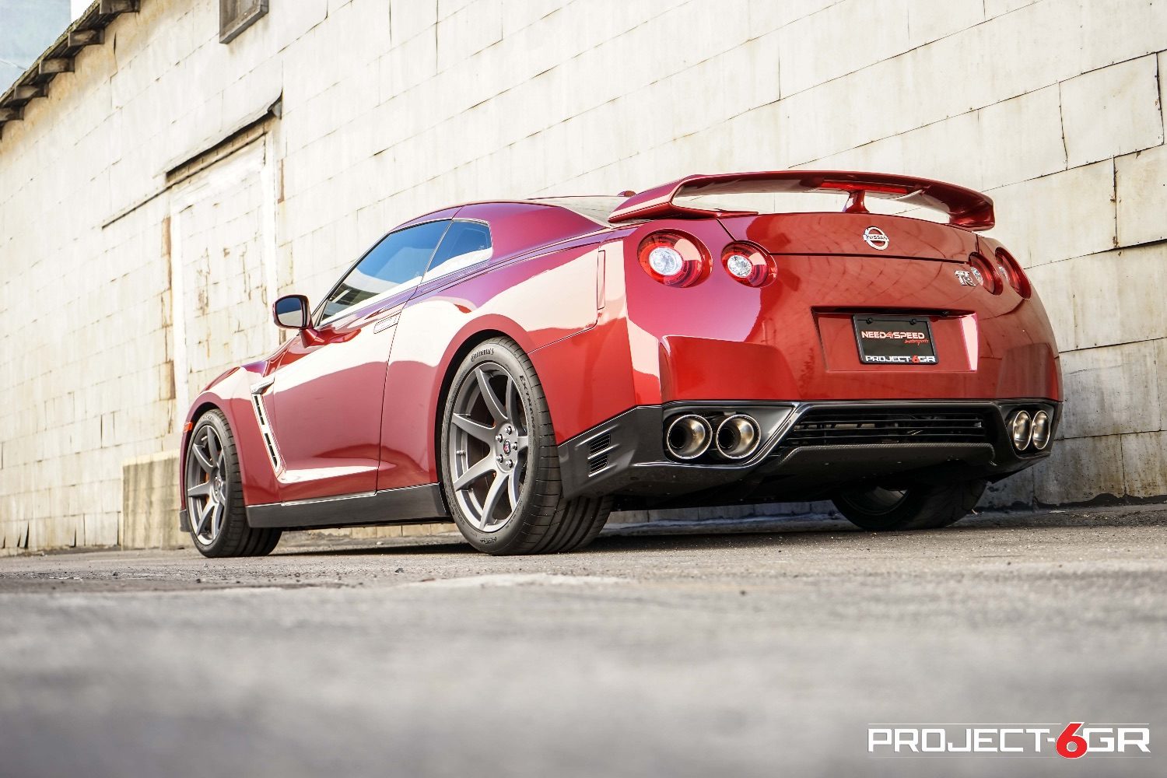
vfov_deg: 36.9
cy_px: 389
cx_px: 584
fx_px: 1167
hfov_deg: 53.1
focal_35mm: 36
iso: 100
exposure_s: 1/60
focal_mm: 36
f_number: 5.6
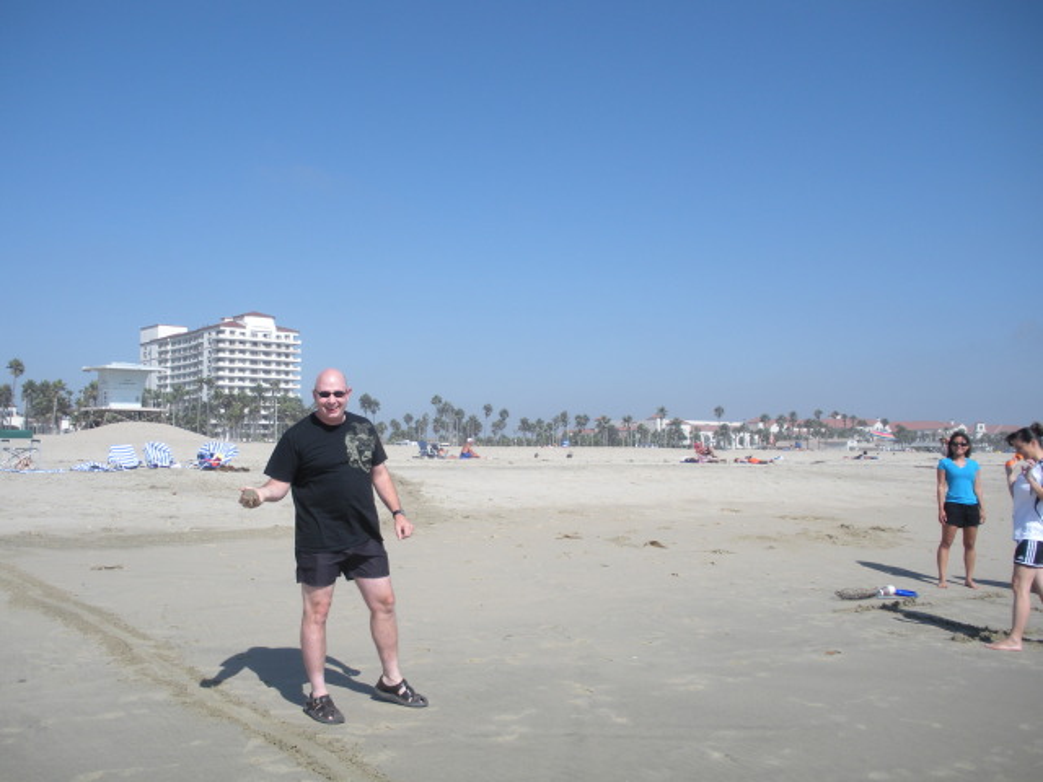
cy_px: 391
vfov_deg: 39.7
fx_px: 1085
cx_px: 522
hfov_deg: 51.4
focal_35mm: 36
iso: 64
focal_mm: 6.3
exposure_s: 1/860
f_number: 3.5
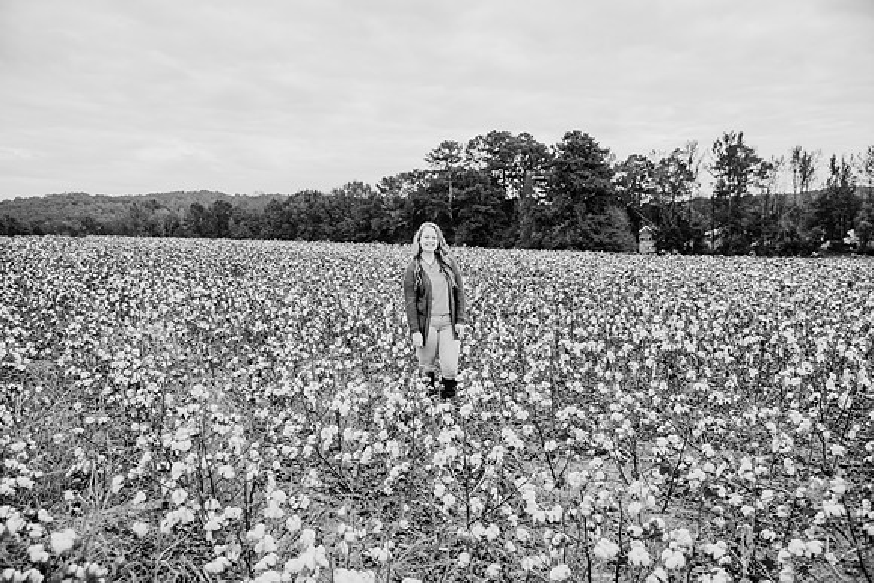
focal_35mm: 35
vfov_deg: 37.9
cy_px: 292
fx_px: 850
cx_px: 437
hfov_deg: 54.4
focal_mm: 35
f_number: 4
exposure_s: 1/640
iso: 400
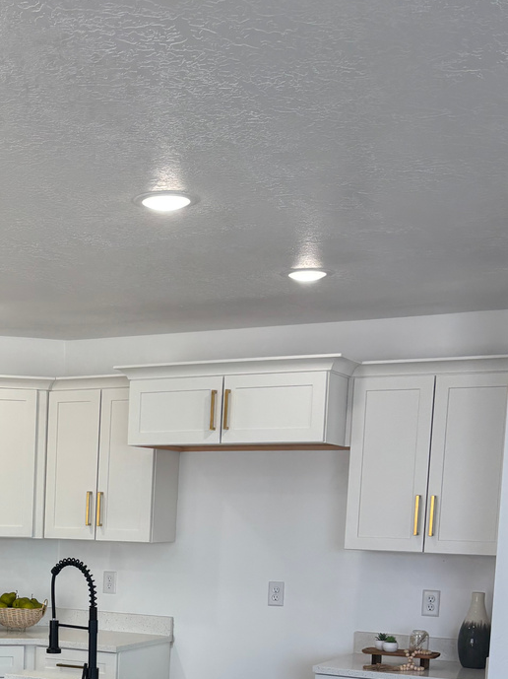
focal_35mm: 58
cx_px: -16
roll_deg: -2.5
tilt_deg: -6.0
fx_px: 1136
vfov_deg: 31.6
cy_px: 618
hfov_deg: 24.0
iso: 32
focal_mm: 5.96
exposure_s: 1/120
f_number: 1.6
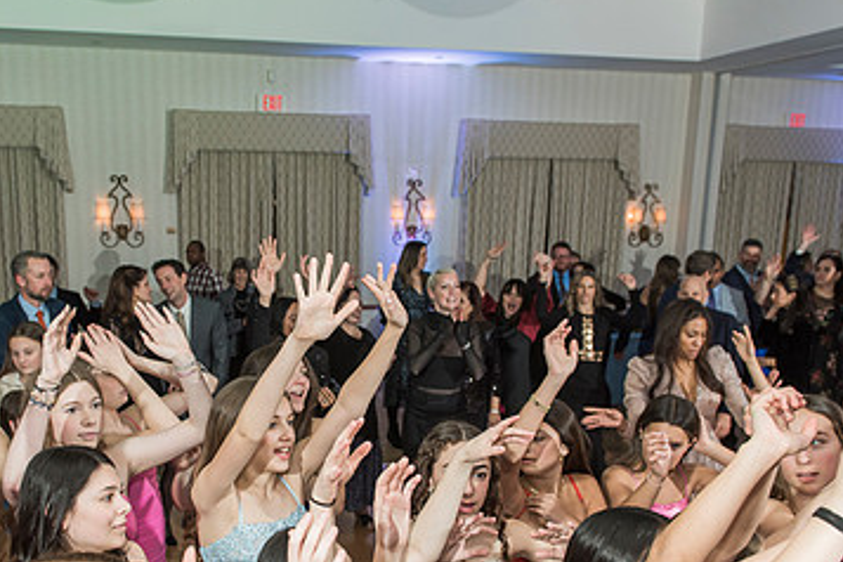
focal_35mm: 39
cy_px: 405
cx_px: 319
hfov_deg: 49.1
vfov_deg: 33.7
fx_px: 913
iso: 1000
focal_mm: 24
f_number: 4
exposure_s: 1/100
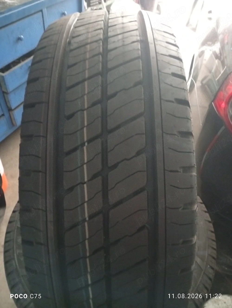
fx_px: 241
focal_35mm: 27
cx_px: 116
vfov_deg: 65.2
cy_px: 154
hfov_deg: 51.5
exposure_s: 1/14.3
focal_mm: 3.98
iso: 5687
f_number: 1.8
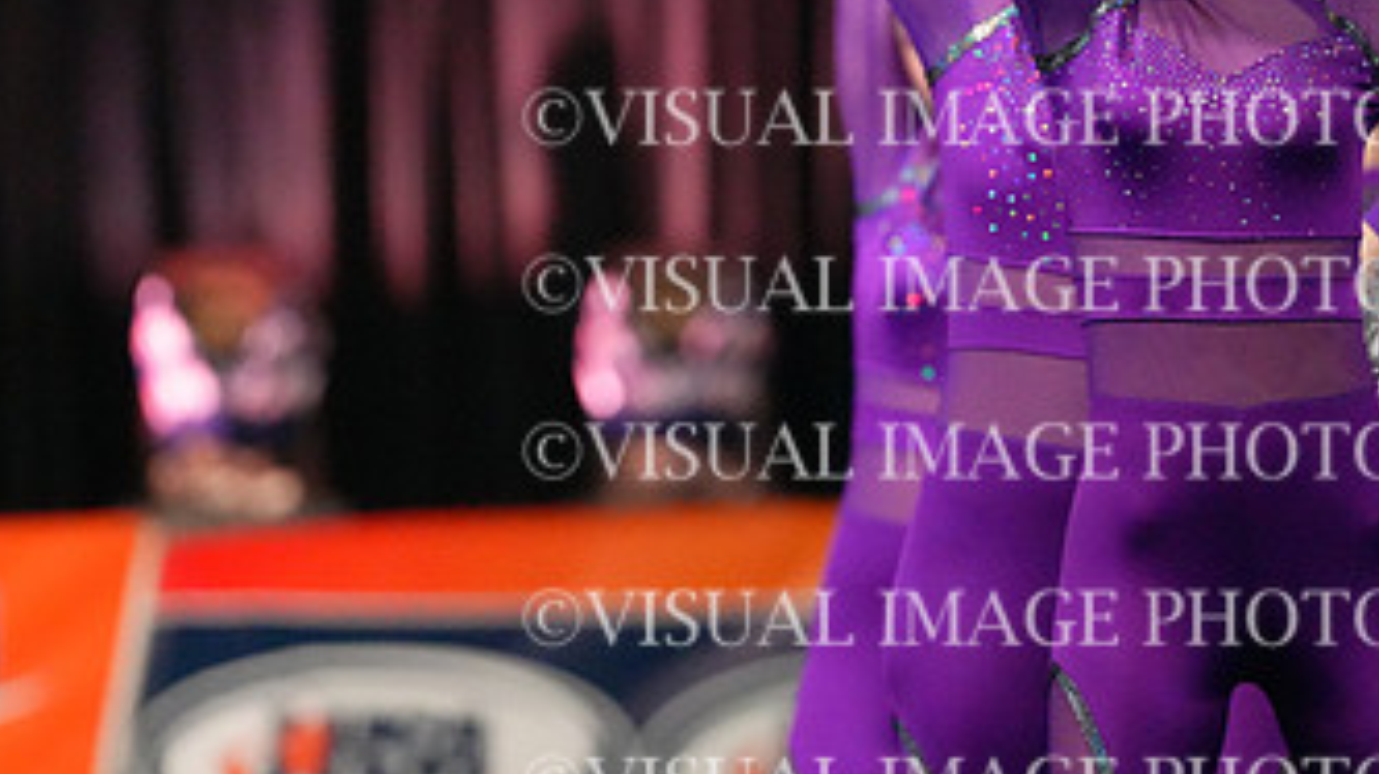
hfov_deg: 3.9
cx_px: 1122
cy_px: 201
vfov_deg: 2.2
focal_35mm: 547
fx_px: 19993
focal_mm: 300
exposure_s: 1/1250
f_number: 3.5
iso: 16000
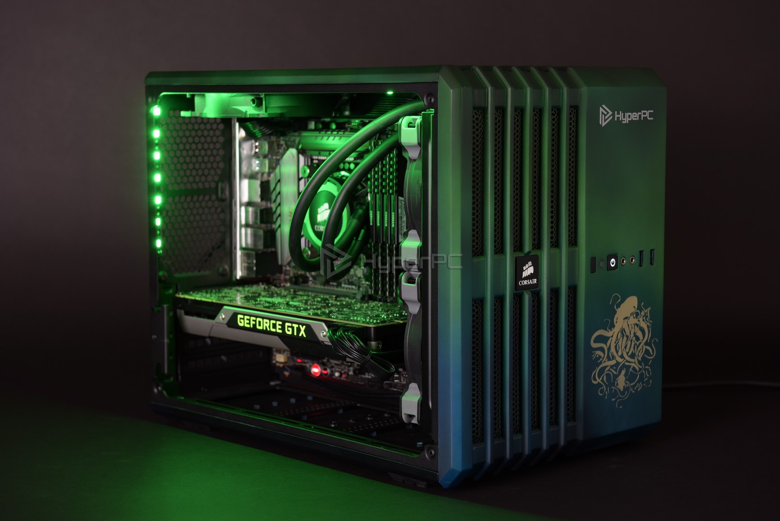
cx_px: 390
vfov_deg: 19.5
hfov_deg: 28.8
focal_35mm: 70
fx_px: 1517
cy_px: 260
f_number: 7.1
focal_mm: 70
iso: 100
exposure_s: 1/5
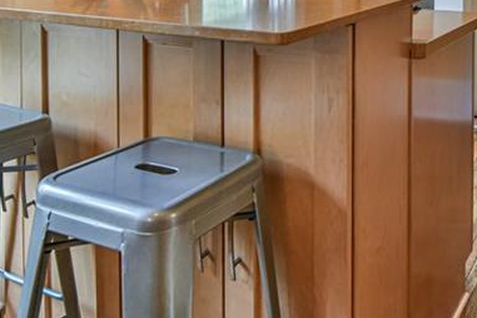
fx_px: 570
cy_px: -68
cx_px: 398
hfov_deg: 42.8
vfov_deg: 27.3
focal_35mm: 43
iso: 1600
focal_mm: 16
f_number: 5
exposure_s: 1/100
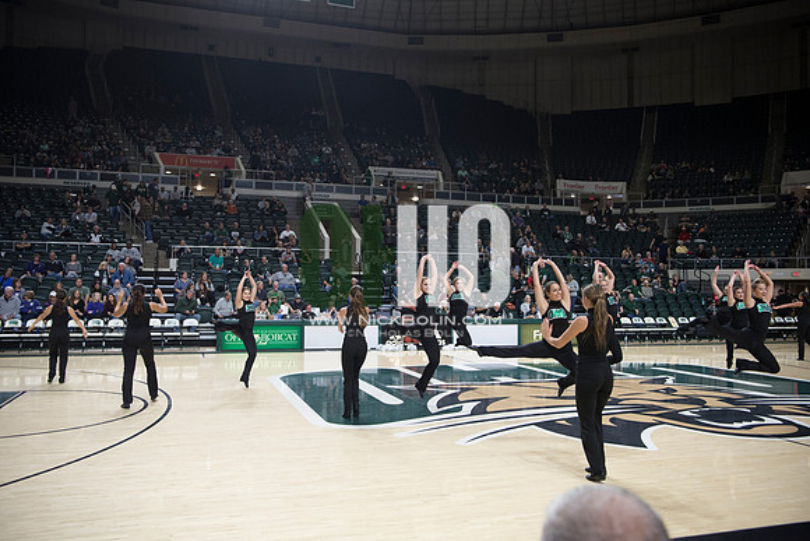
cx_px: 405
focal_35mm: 32
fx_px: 720
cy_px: 270
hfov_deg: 58.7
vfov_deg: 41.1
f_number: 3.5
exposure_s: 1/500
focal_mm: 32
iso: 2000
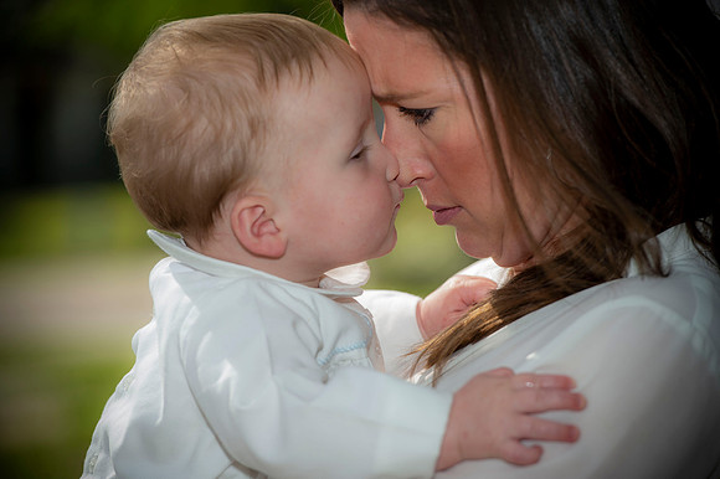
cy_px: 240
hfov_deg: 10.6
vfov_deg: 7.0
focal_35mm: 195
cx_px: 360
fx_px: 3898
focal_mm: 195
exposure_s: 1/250
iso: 50
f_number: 5
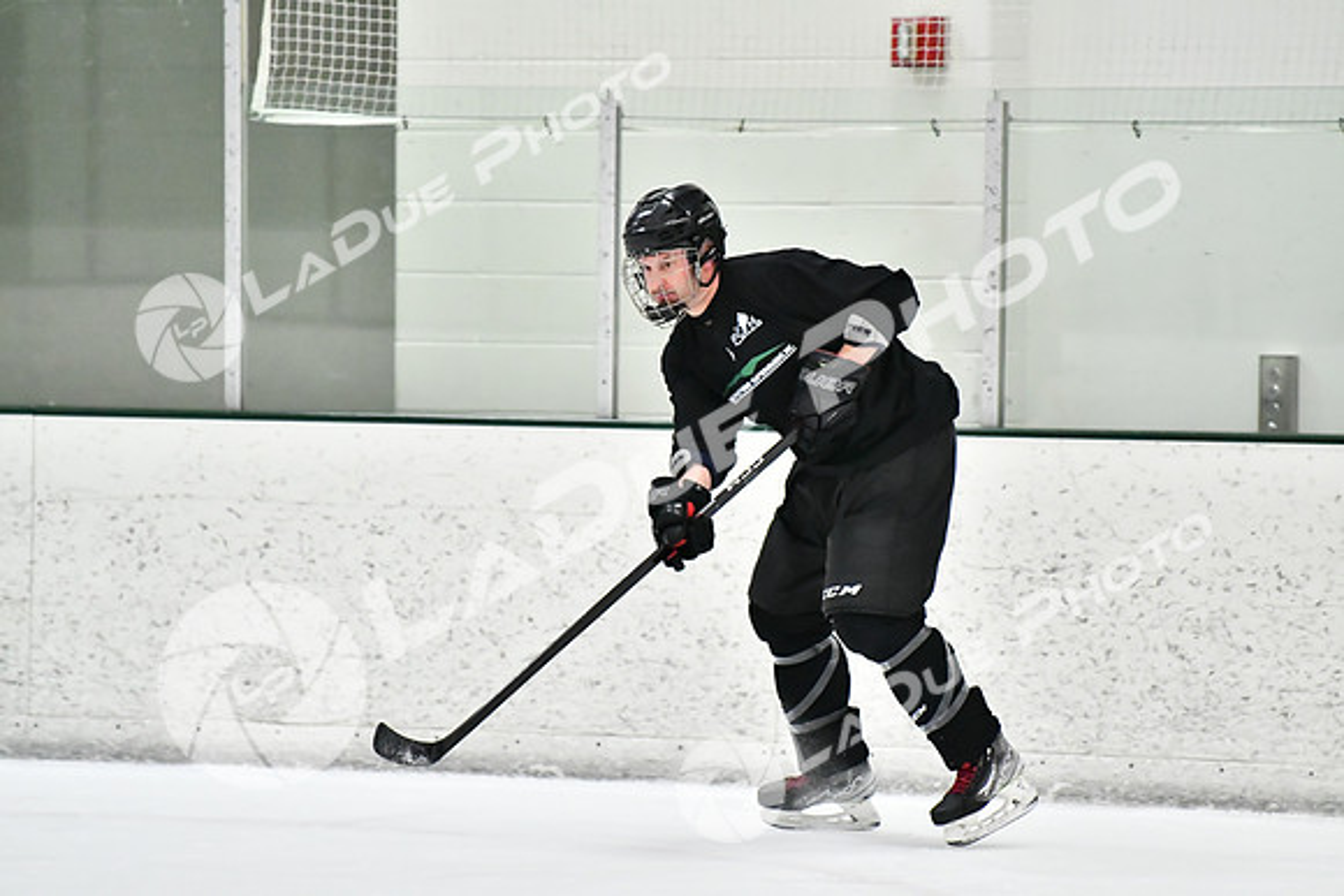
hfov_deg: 7.2
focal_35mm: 285
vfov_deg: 4.8
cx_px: 672
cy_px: 448
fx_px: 10642
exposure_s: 1/1600
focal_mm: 190
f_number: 2.8
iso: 6400
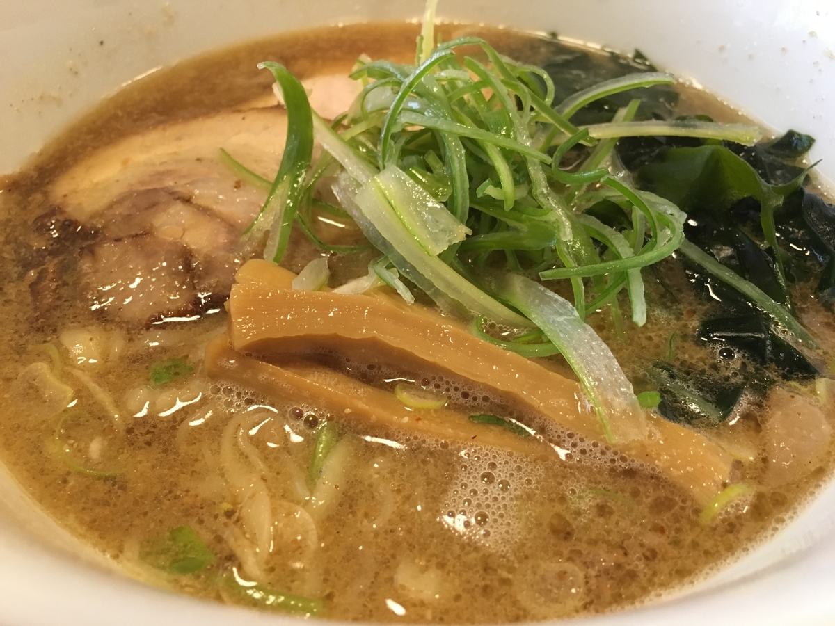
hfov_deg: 61.7
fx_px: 700
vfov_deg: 48.2
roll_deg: -0.6
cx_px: 418
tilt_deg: -44.8
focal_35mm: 29
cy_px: 313
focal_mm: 4.15
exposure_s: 1/30
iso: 160
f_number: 2.2
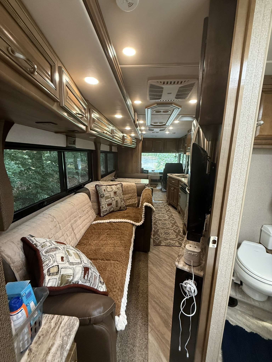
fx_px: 147
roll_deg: -1.3
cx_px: 136
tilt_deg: -9.7
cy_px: 181
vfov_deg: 102.1
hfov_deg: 85.7
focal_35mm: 14
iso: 320
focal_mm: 2.22
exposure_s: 1/62
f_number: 2.2
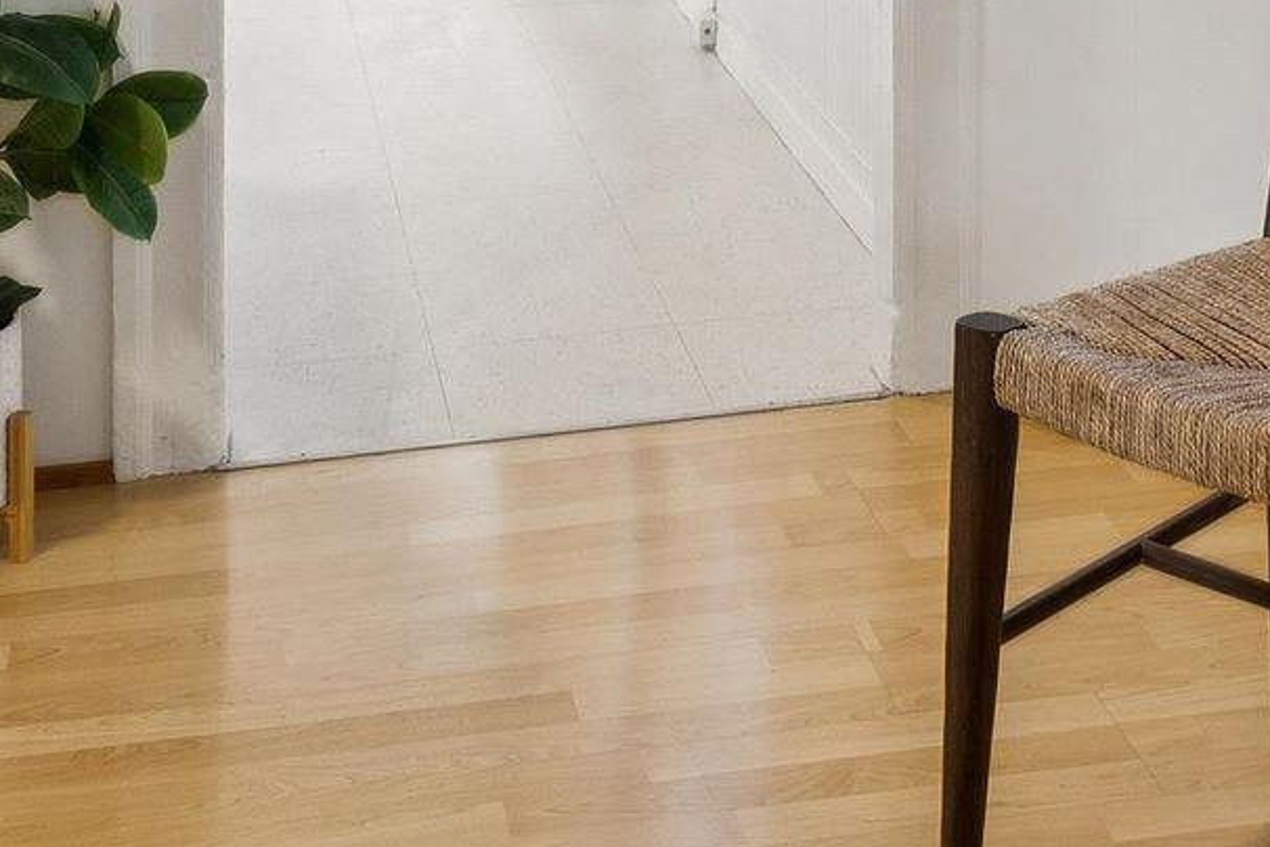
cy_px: -625
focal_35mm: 76
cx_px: 956
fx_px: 2681
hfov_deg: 26.3
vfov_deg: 15.6
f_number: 9
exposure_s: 1/6
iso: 400
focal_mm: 15
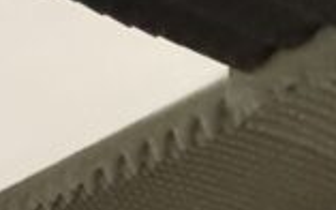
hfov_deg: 16.0
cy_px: 639
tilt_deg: -2.5
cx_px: -362
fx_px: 888
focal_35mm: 97
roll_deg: +4.3
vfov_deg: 10.0
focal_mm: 2.22
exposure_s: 1/50
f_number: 2.2
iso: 1250
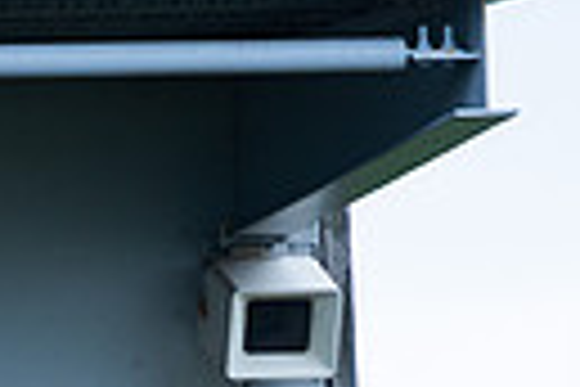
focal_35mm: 1260
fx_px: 20298
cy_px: 860
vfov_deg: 1.1
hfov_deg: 1.6
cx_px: -405
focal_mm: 280
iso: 800
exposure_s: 1/1000
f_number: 4
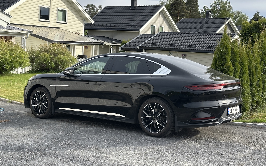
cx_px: 133
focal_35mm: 51
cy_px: 77
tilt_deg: -6.1
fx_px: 370
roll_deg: -3.3
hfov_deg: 39.6
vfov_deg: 25.3
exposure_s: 1/1085
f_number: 1.78
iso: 64
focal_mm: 6.86
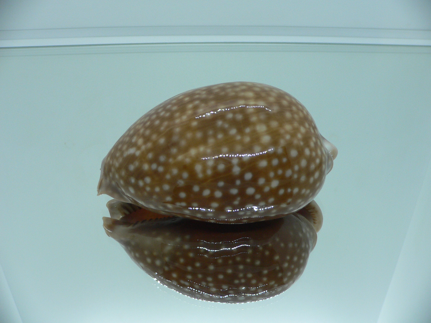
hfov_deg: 52.6
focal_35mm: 35
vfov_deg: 40.7
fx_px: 436
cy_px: 162
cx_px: 216
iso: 100
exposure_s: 1/60
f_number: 2.8
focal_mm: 4.6
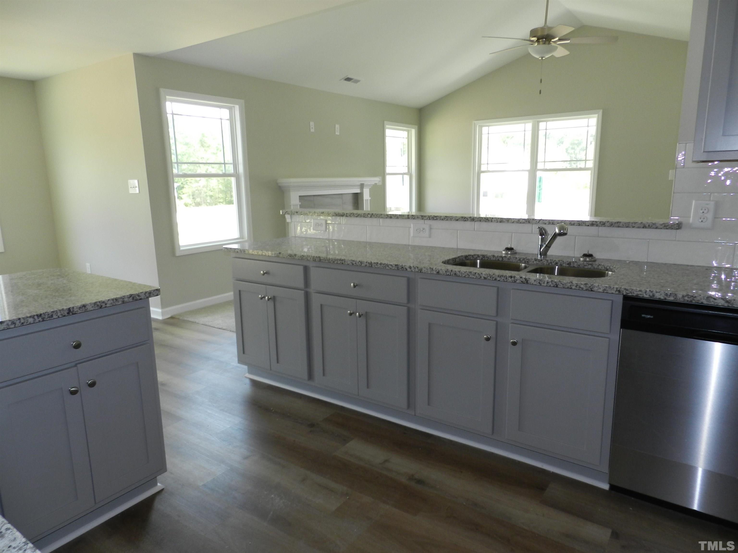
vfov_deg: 58.9
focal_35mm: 23
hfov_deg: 73.9
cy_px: 276
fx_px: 490
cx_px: 369
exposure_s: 1/50
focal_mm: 4
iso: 160
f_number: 3.4
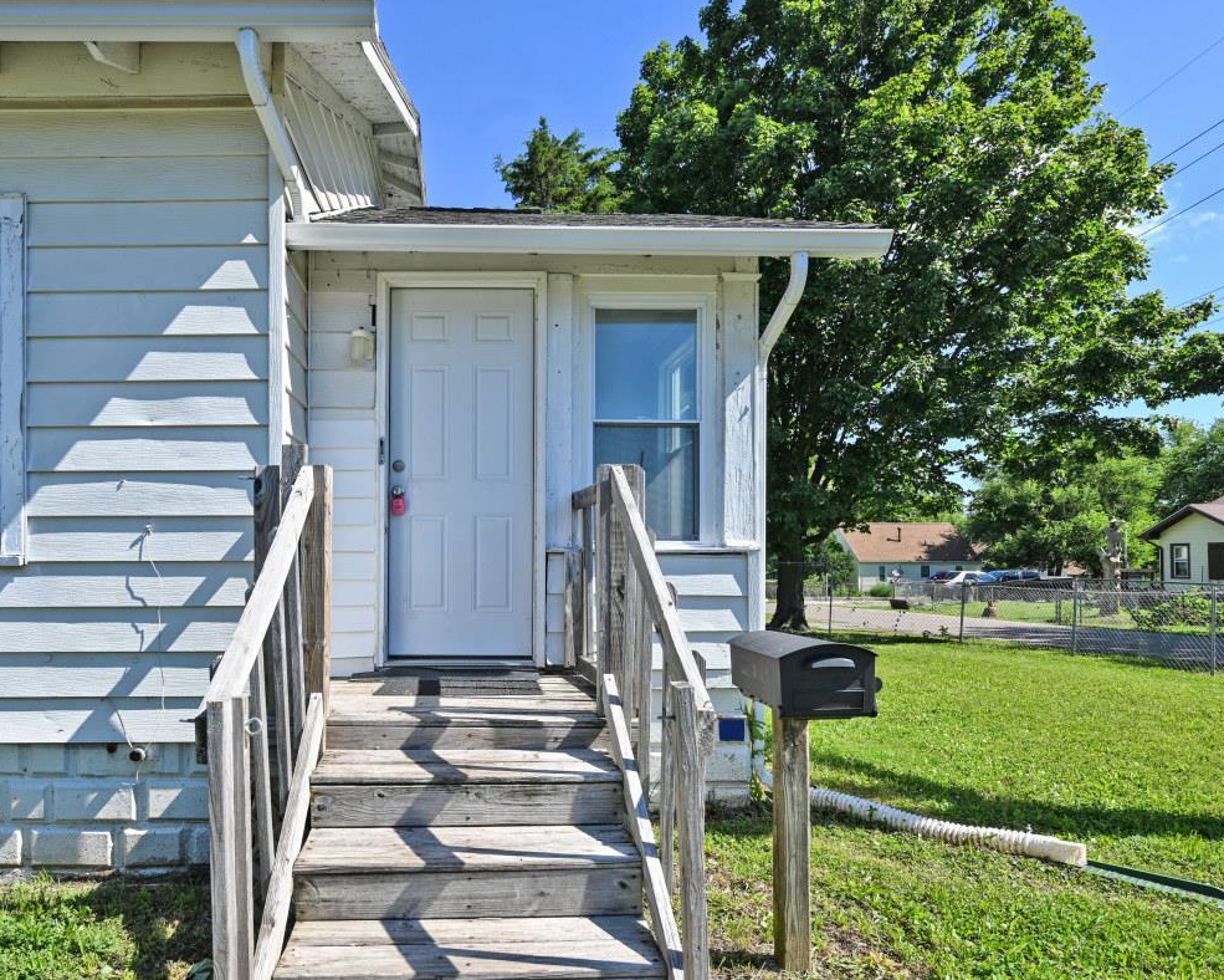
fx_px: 725
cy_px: 557
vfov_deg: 67.8
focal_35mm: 20
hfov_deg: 79.1
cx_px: 471
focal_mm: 14
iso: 100
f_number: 6.3
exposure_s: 1/320
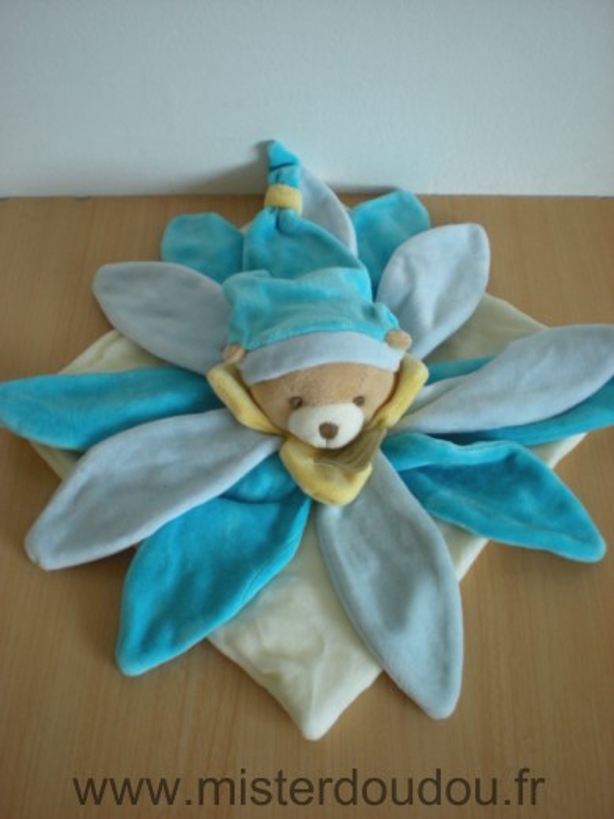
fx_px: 899
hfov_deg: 37.7
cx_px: 307
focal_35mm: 38
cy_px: 410
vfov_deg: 49.0
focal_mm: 6.3
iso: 200
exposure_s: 1/21.6
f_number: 3.1
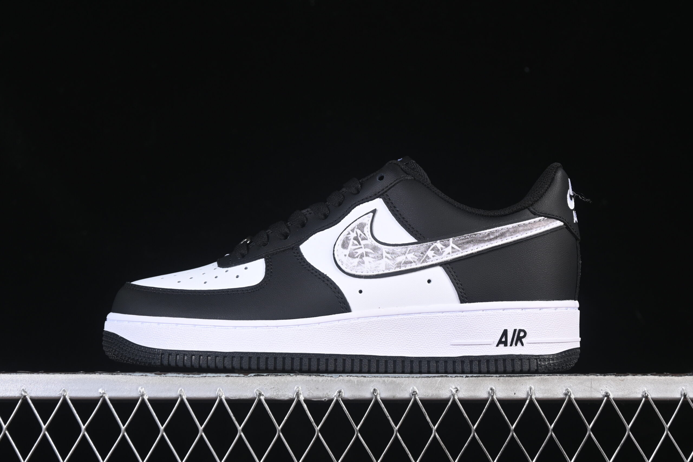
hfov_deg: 27.0
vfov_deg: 18.2
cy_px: 231
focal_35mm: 75
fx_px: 1444
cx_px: 346
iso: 160
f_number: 7.1
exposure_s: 1/60
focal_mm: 50
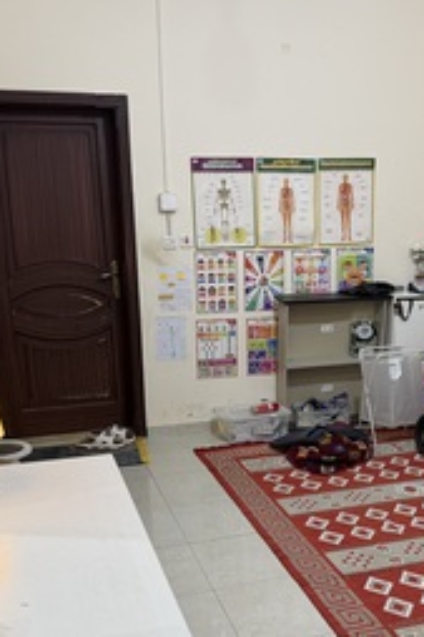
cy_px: 408
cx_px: 307
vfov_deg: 43.2
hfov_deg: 29.4
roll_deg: +0.2
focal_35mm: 45
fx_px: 796
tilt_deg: -15.6
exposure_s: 1/60
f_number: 1.78
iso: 160
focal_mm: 6.76
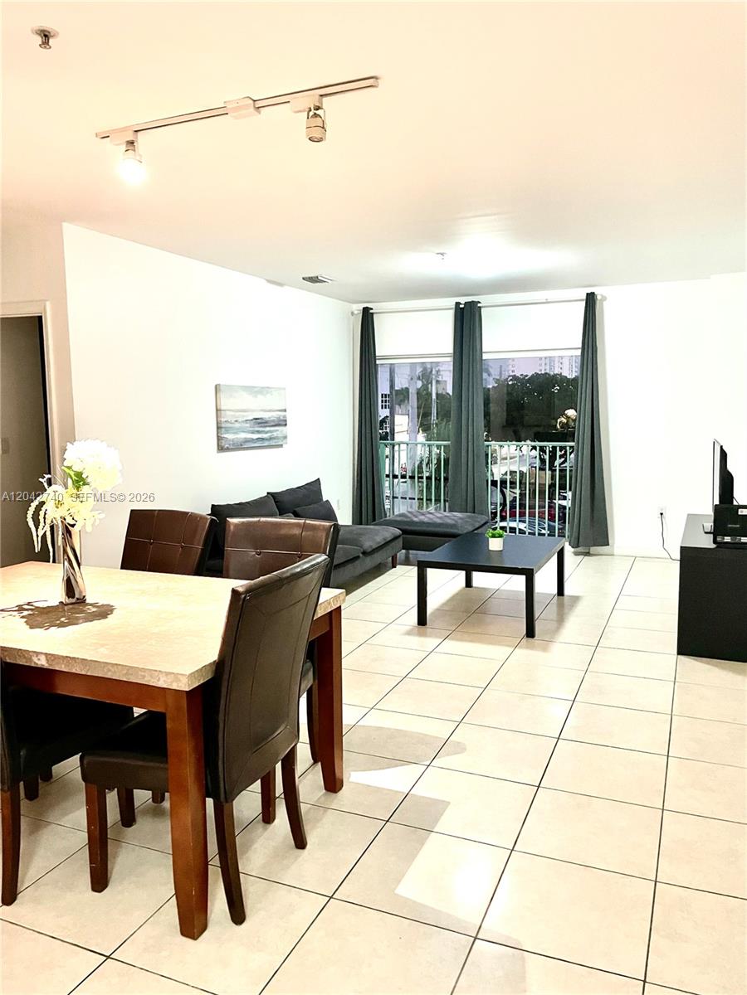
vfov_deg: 67.3
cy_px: 498
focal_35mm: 26
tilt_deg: -7.2
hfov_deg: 53.1
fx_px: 748
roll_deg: +1.5
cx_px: 374
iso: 500
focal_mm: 4.2
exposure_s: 1/40
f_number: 1.6
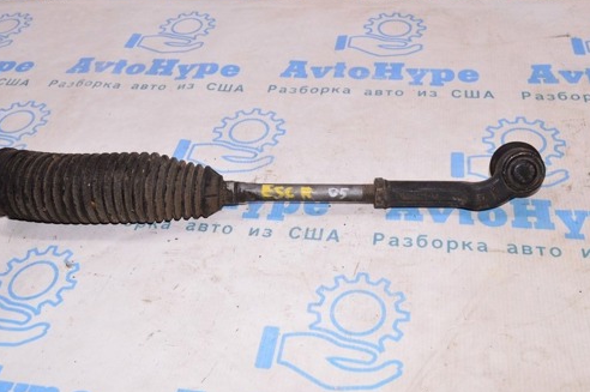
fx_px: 639
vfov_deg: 34.1
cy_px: 162
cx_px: 296
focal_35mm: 39
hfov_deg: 49.6
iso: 1600
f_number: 8
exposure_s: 1/200
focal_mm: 20
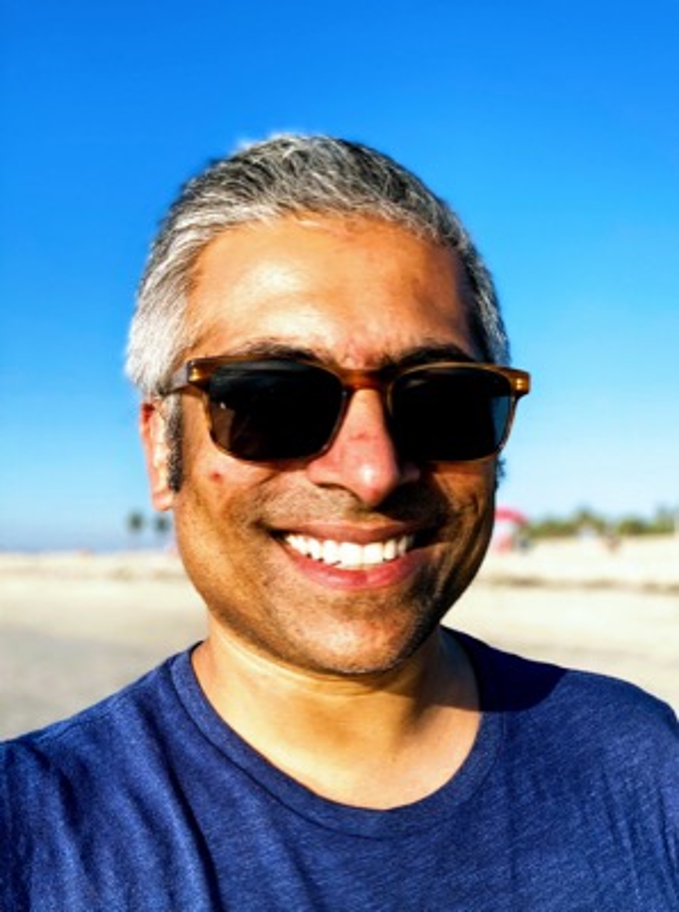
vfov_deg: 56.9
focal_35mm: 32
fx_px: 841
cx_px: 340
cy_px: 456
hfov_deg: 44.0
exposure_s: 1/611
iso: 20
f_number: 2.2
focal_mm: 2.87
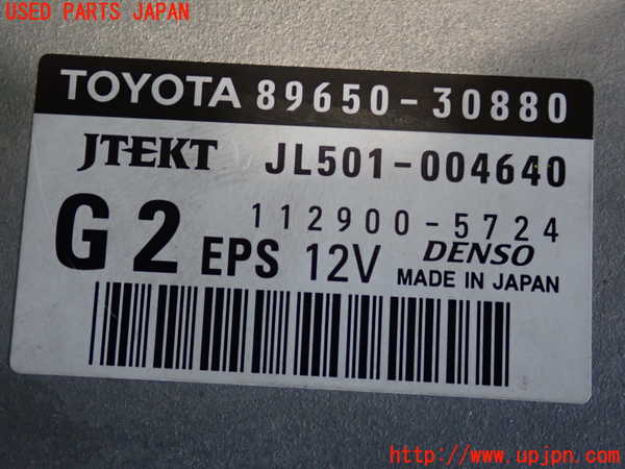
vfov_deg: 21.9
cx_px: 312
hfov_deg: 29.0
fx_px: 1210
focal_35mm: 67
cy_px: 234
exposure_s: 1/50
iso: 800
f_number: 3.8
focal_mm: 11.88
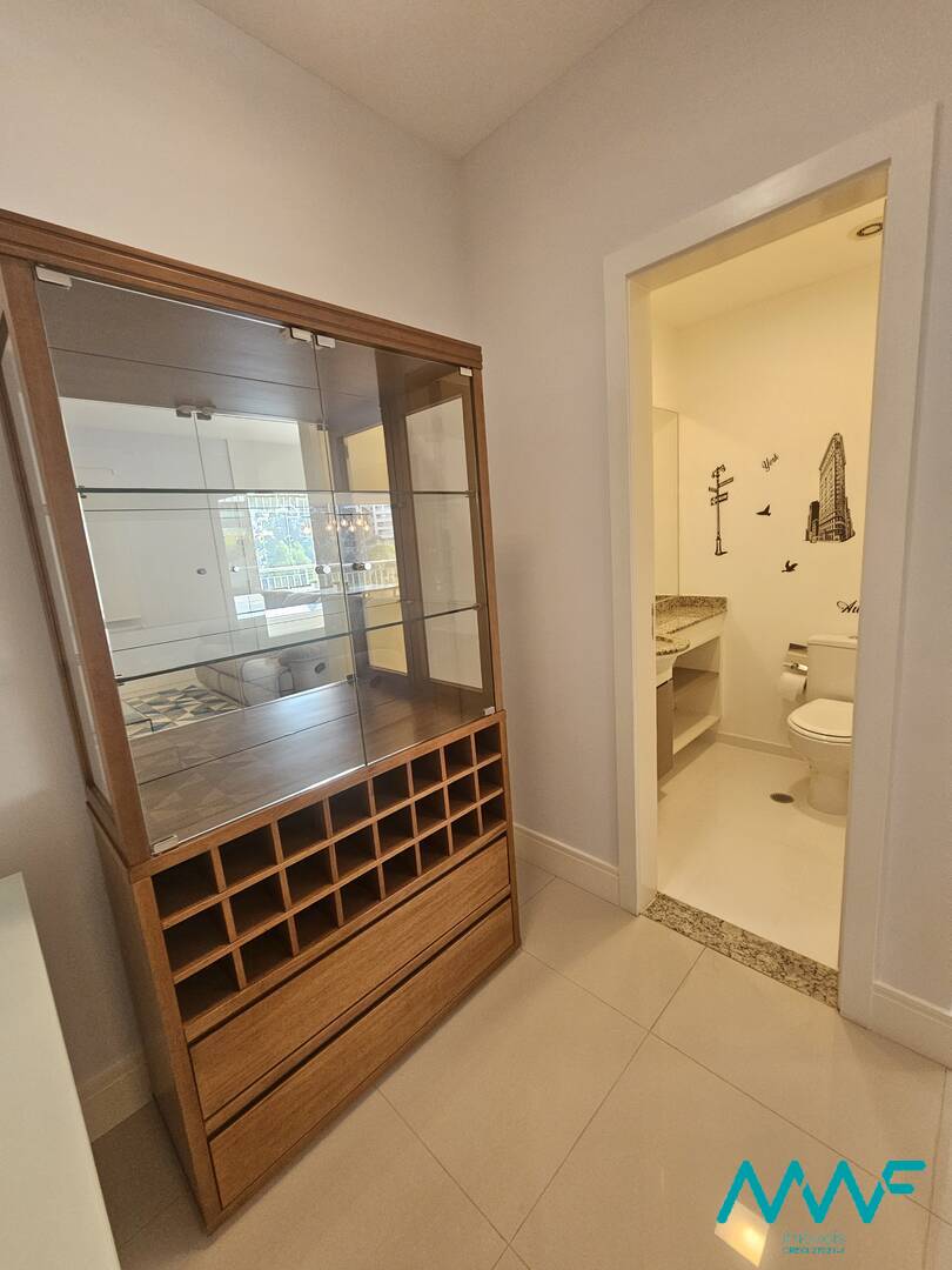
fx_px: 477
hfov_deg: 89.9
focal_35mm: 13
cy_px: 635
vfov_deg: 106.2
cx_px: 476
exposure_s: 1/60
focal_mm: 2.2
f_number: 2.2
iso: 320
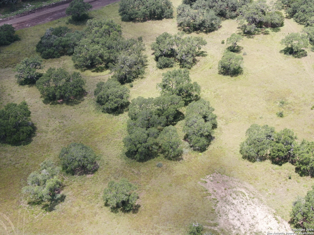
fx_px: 435
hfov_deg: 39.7
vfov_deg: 30.3
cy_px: 118
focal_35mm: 48
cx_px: 157
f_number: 3.8
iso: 100
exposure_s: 1/240
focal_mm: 8.6
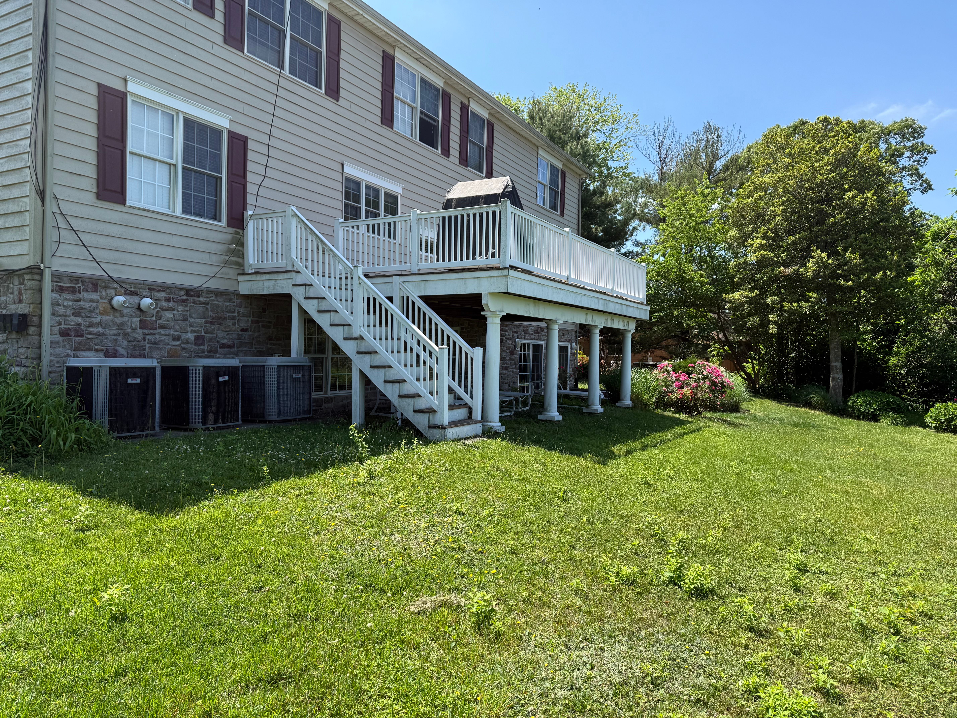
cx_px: 478
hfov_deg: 71.6
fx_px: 664
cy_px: 359
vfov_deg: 56.8
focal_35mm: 24
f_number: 1.78
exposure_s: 1/2299
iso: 80
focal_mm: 6.76
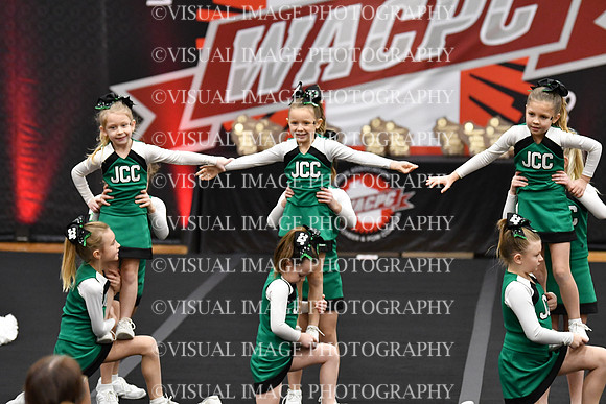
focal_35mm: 202
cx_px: 303
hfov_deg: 10.2
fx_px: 3401
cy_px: 202
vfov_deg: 6.8
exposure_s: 1/800
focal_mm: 135
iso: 5000
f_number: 2.8
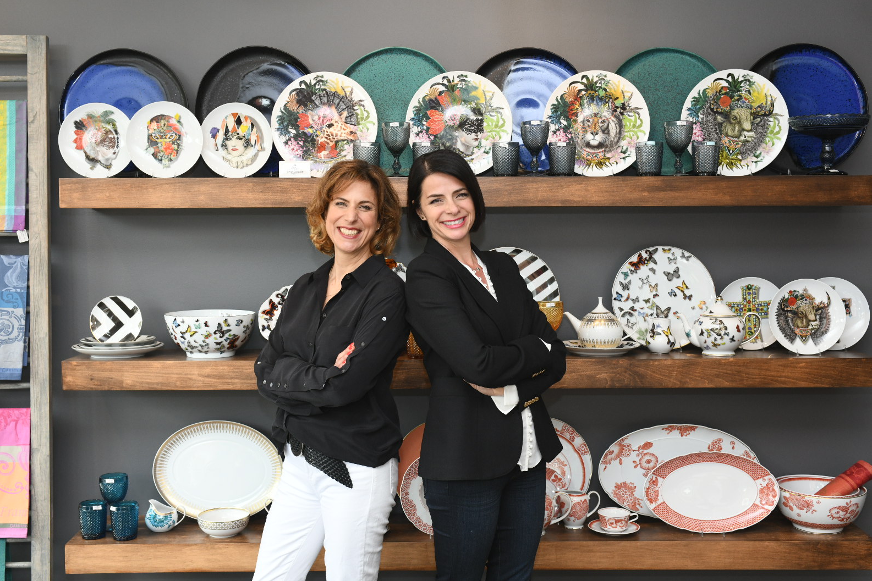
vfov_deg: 29.3
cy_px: 290
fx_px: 1114
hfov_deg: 42.7
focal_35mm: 46
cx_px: 427
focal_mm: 45
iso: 1250
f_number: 8
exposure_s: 1/125
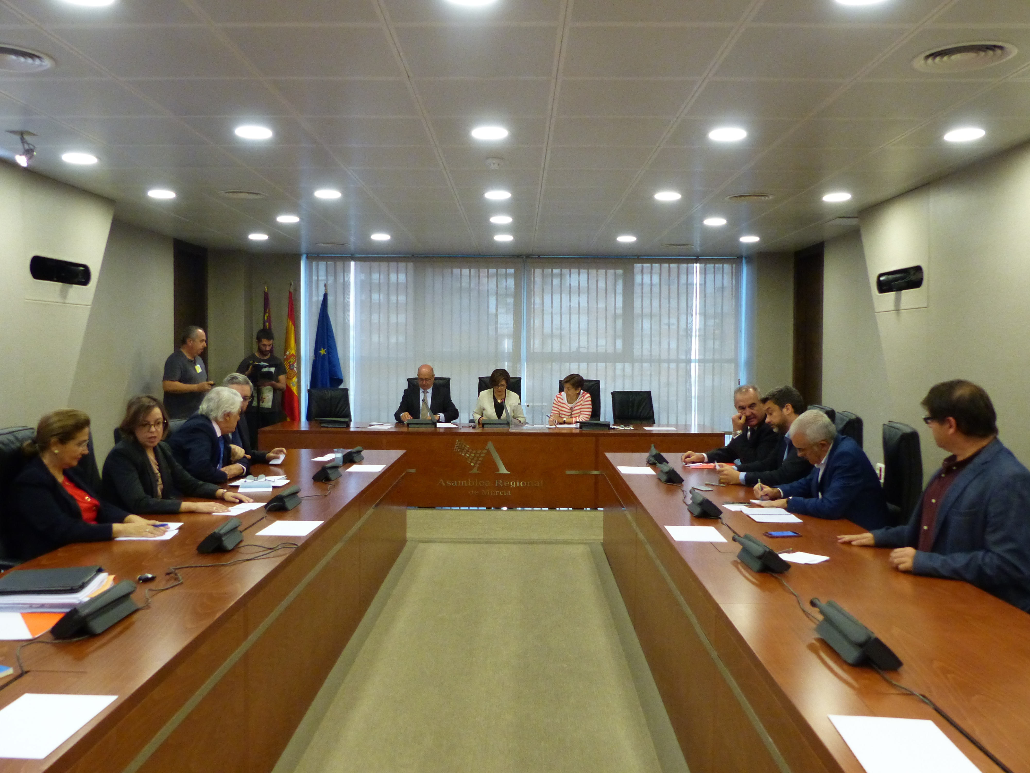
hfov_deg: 61.7
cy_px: 386
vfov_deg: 48.2
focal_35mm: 29
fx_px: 863
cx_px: 515
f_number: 2.8
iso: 400
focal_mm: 5.3
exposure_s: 1/40
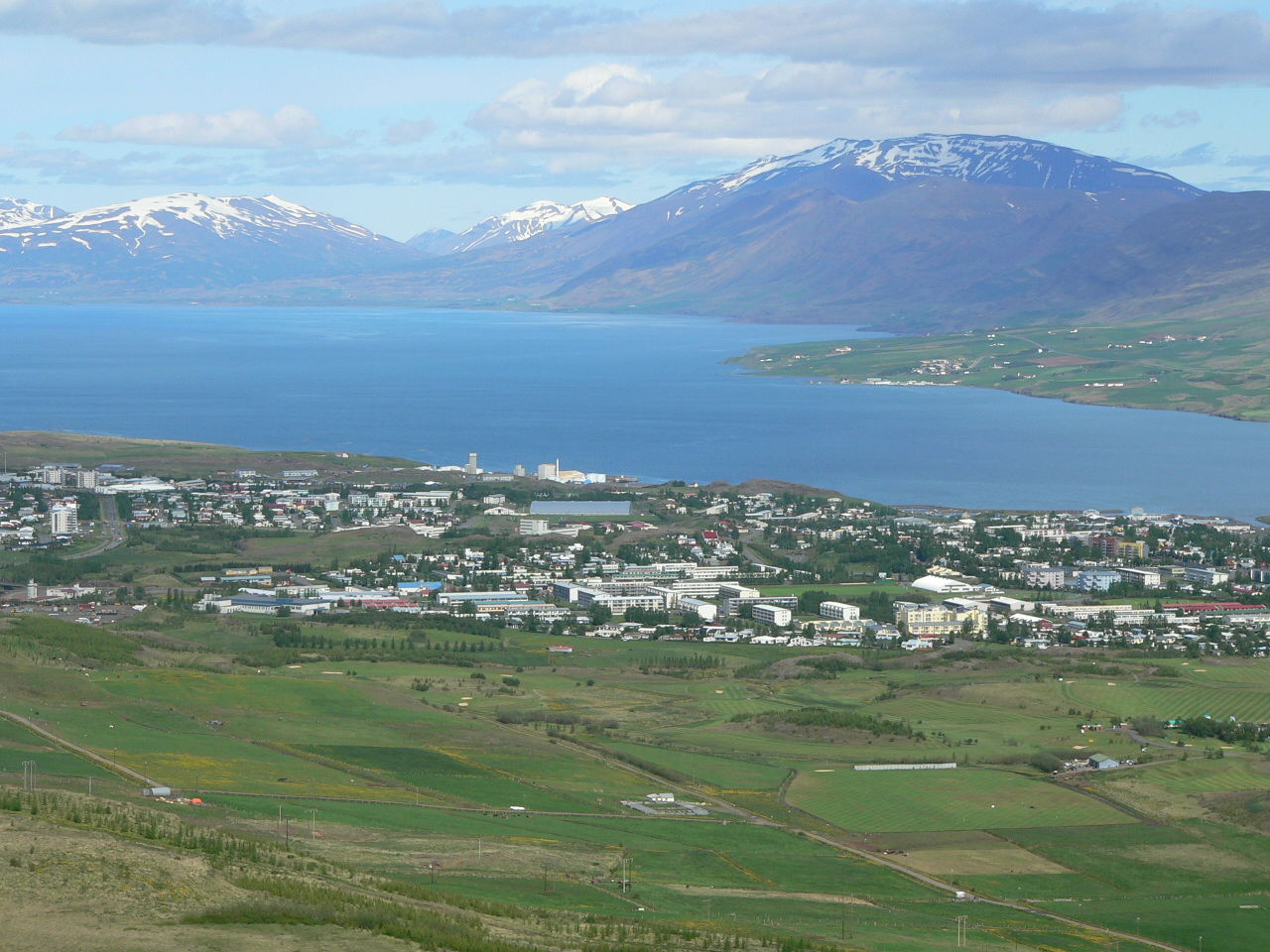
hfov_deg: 17.1
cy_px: 476
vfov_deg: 12.9
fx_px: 4219
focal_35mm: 115
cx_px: 635
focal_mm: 19.1
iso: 80
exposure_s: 1/500
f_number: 5.2
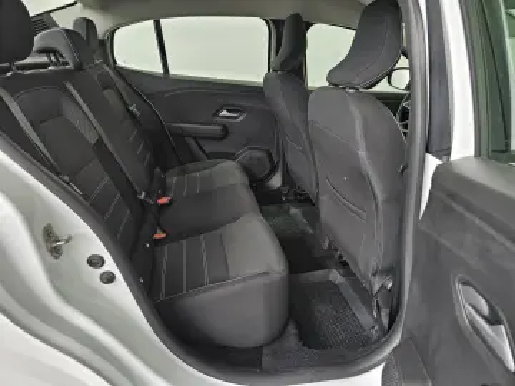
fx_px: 342
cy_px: 193
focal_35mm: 23
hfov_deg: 73.9
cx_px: 258
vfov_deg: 58.9
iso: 50
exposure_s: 1/100
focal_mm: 6.3
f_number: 1.7
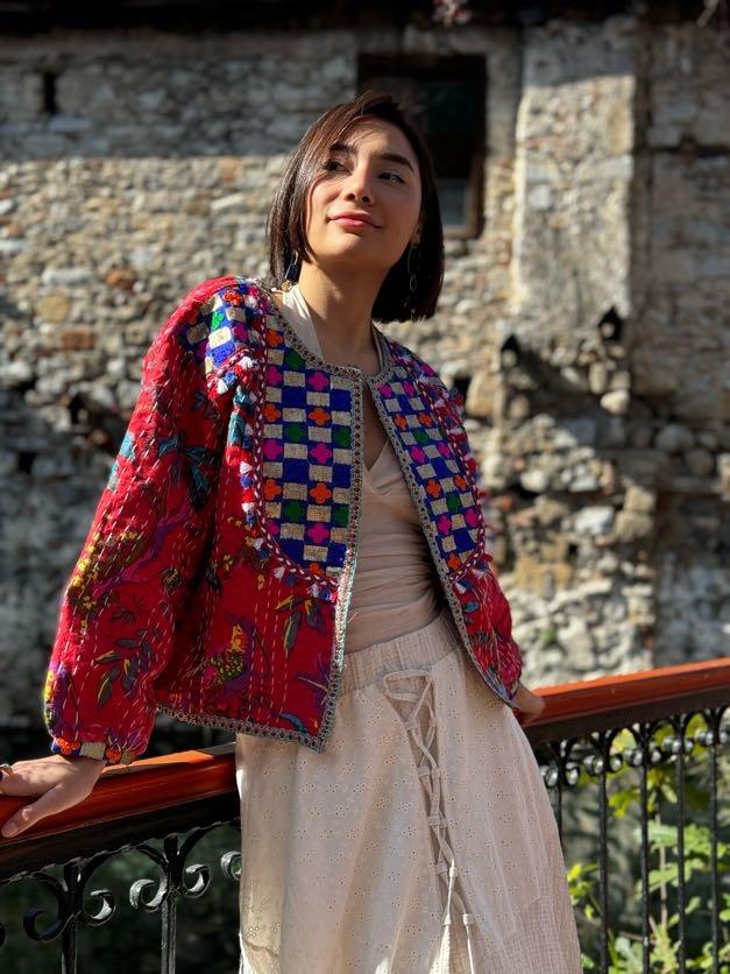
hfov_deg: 30.3
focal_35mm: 48
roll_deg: -1.7
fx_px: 1350
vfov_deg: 39.7
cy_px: 487
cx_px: 365
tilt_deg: +0.5
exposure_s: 1/1597
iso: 64
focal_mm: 6.86
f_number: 1.78
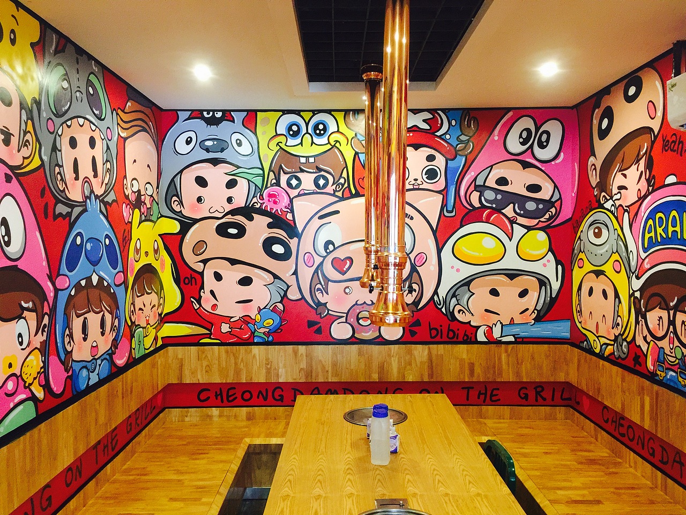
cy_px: 258
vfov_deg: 48.2
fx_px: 575
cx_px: 343
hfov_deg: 61.7
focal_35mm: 29
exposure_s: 1/10
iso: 125
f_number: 2.2
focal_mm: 4.15
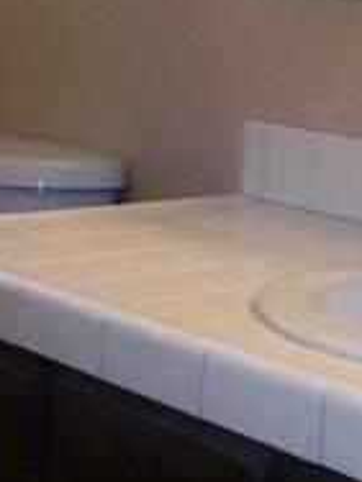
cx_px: 367
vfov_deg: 17.5
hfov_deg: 14.3
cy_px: -220
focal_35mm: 102
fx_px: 1422
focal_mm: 4.1
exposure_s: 1/30
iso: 125
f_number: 3.3
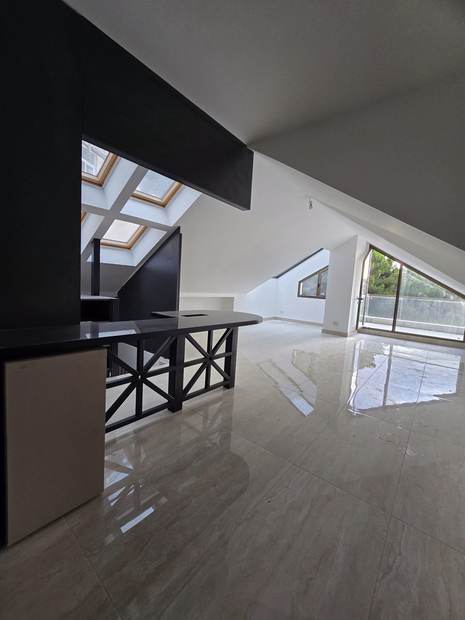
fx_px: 233
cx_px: 232
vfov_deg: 106.2
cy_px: 310
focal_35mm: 13
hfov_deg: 89.9
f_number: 2.2
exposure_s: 1/100
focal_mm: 2.2
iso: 80
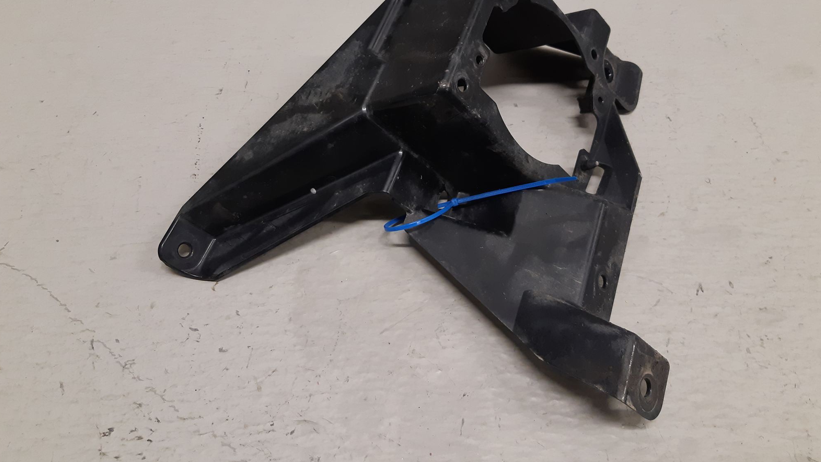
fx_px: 631
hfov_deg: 66.1
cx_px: 415
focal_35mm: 29
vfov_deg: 39.8
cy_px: 162
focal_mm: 3.93
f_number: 1.7
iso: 125
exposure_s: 1/50
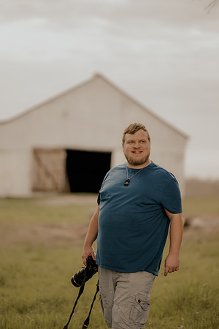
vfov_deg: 23.9
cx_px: 110
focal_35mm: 85
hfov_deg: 16.1
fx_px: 776
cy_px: 164
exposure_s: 1/1250
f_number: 1.4
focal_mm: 85
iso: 125
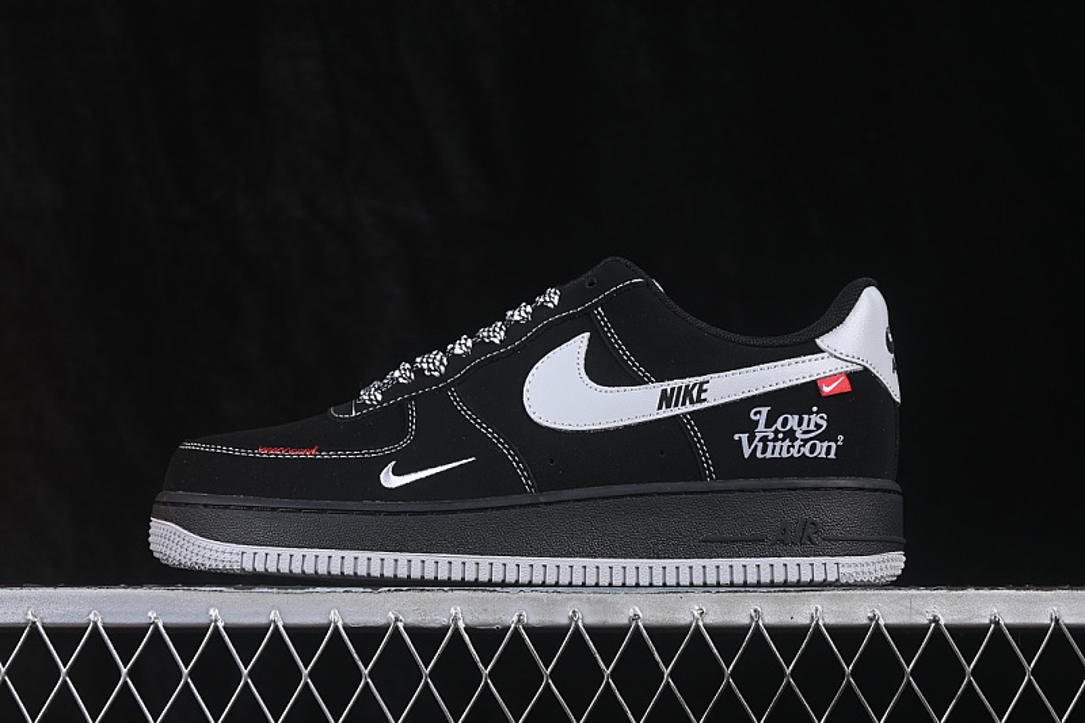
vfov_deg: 18.2
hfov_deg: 27.0
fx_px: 2260
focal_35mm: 75
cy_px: 362
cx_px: 542
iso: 160
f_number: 6.3
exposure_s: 1/60
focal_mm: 50
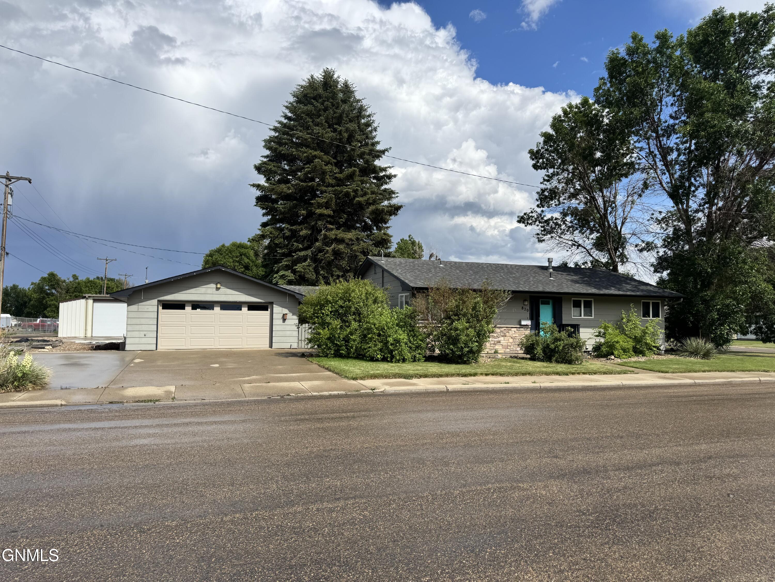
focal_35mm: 24
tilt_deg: +2.6
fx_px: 537
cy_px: 291
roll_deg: -0.4
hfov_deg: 71.6
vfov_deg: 56.8
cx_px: 388
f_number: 1.78
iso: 80
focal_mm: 6.76
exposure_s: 1/7092
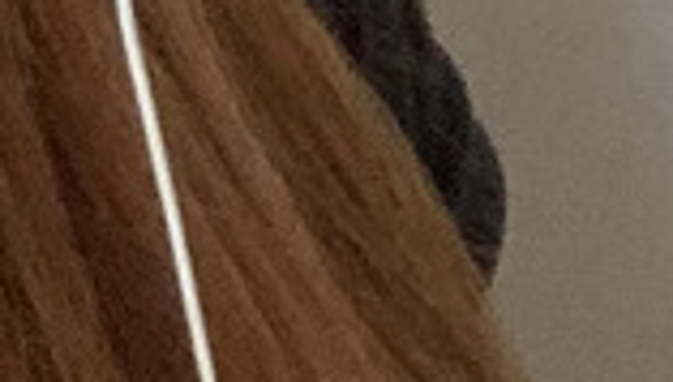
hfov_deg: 6.8
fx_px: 5542
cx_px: -570
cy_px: -1262
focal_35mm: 310
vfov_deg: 3.7
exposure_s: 1/60
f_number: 2.2
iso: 125
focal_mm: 2.87
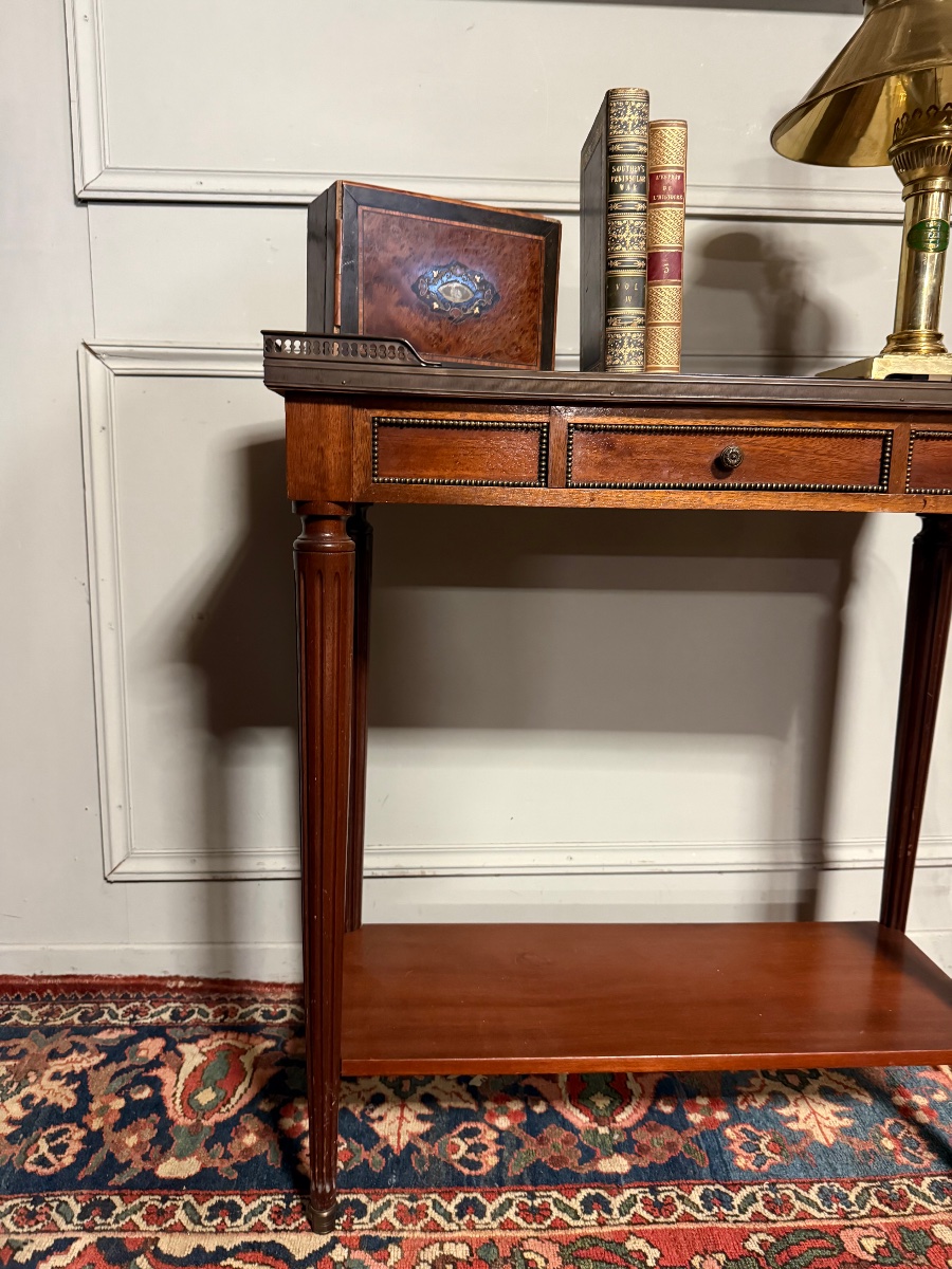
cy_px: 634
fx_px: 880
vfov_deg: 71.6
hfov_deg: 56.8
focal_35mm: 24
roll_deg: -0.6
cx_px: 476
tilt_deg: -8.8
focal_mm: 6.76
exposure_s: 1/30
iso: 1250
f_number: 1.78
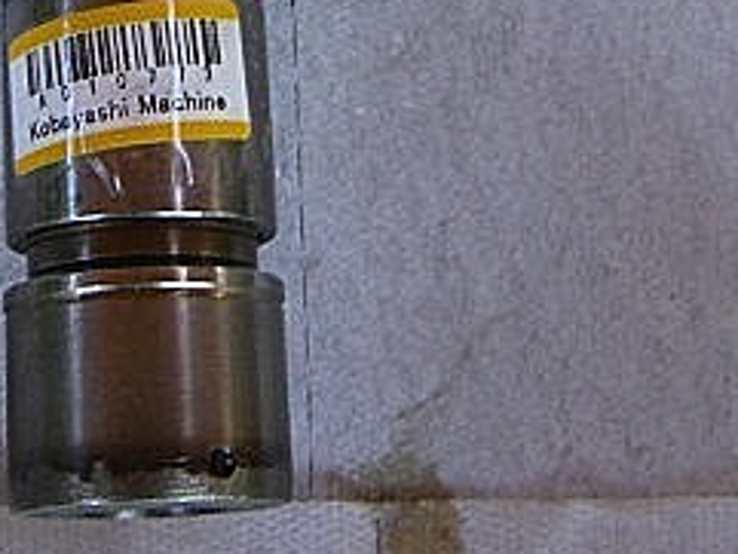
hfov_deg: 19.3
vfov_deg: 14.1
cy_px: -165
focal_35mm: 101
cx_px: 181
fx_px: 2154
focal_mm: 6.2
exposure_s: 1/60
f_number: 2.7
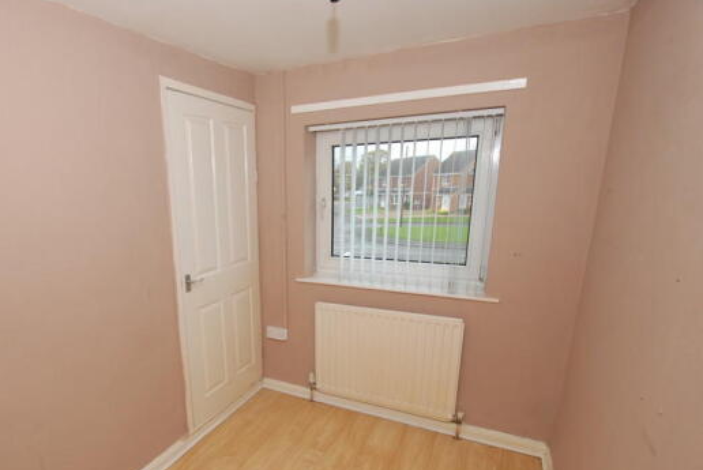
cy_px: 296
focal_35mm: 19
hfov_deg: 85.3
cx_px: 268
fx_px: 371
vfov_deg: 63.7
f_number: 5
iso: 200
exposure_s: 1/60
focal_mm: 10
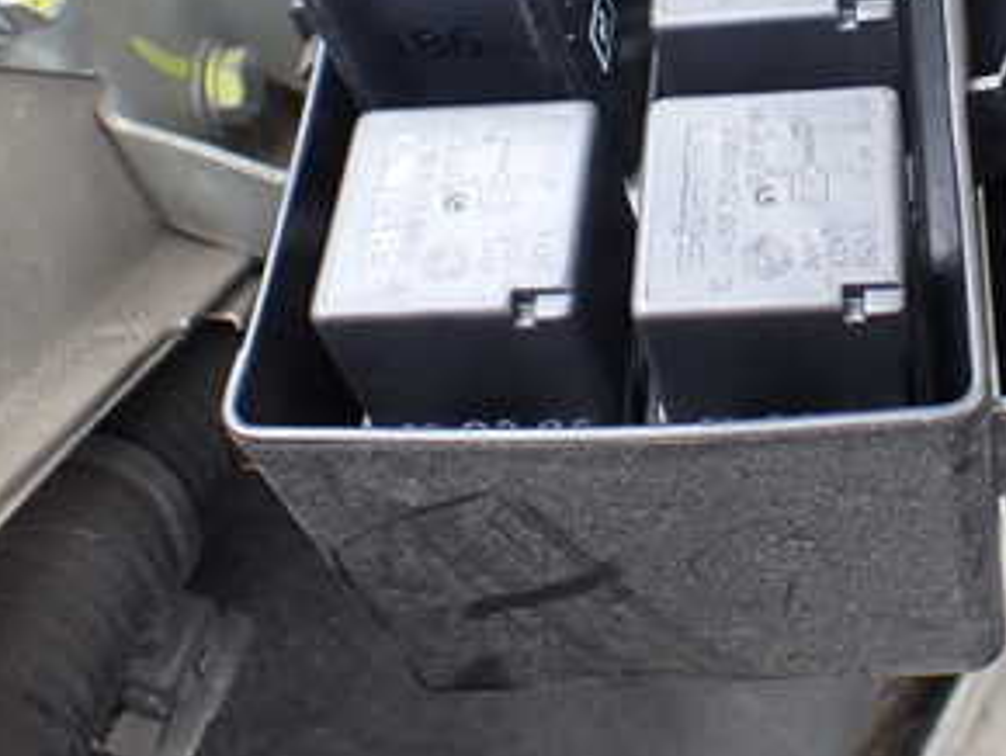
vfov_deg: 22.9
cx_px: 857
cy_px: 38
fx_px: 1803
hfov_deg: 30.1
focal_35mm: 62
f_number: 2.3
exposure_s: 1/125
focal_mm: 5.4
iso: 125
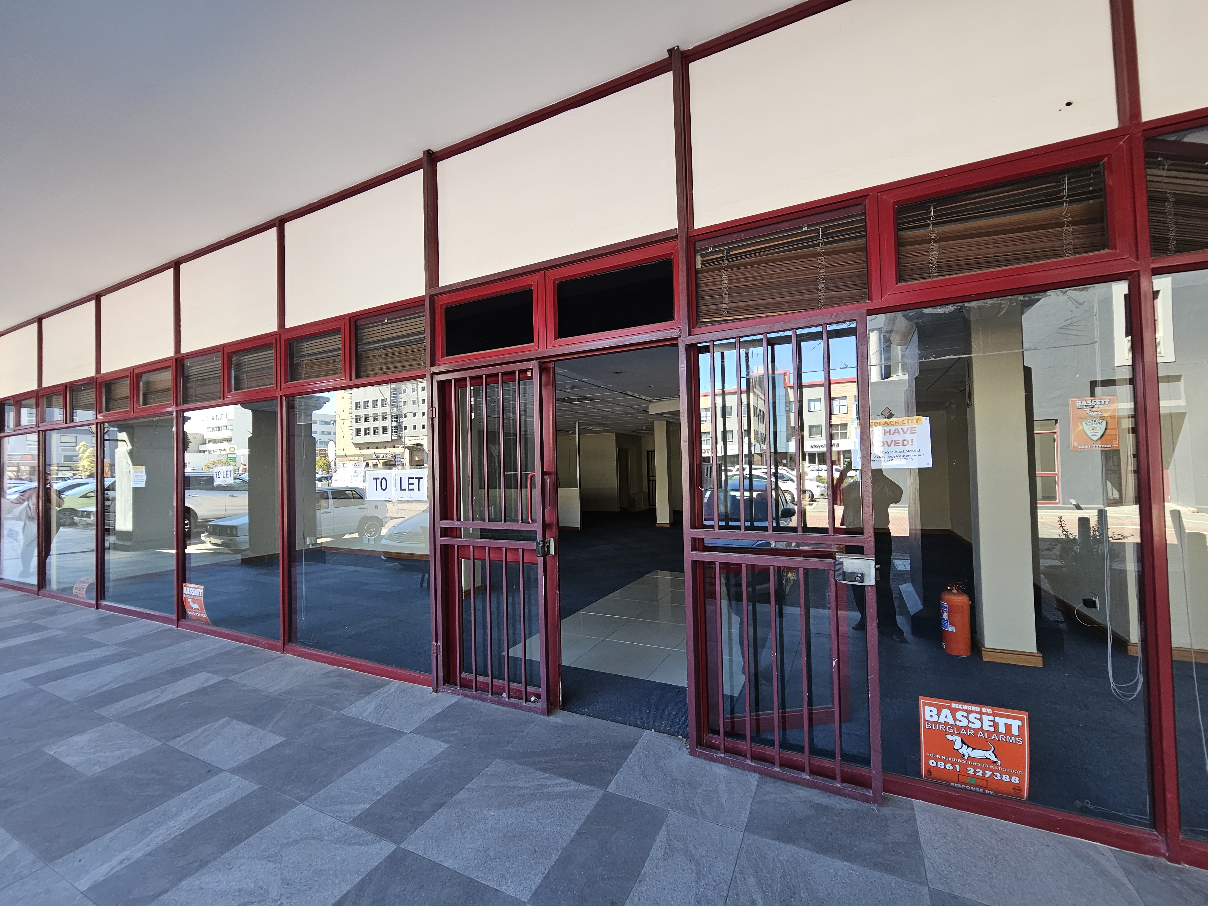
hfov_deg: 106.2
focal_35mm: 13
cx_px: 604
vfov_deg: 89.9
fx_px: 454
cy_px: 453
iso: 160
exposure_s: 1/190
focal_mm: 2.2
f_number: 2.2
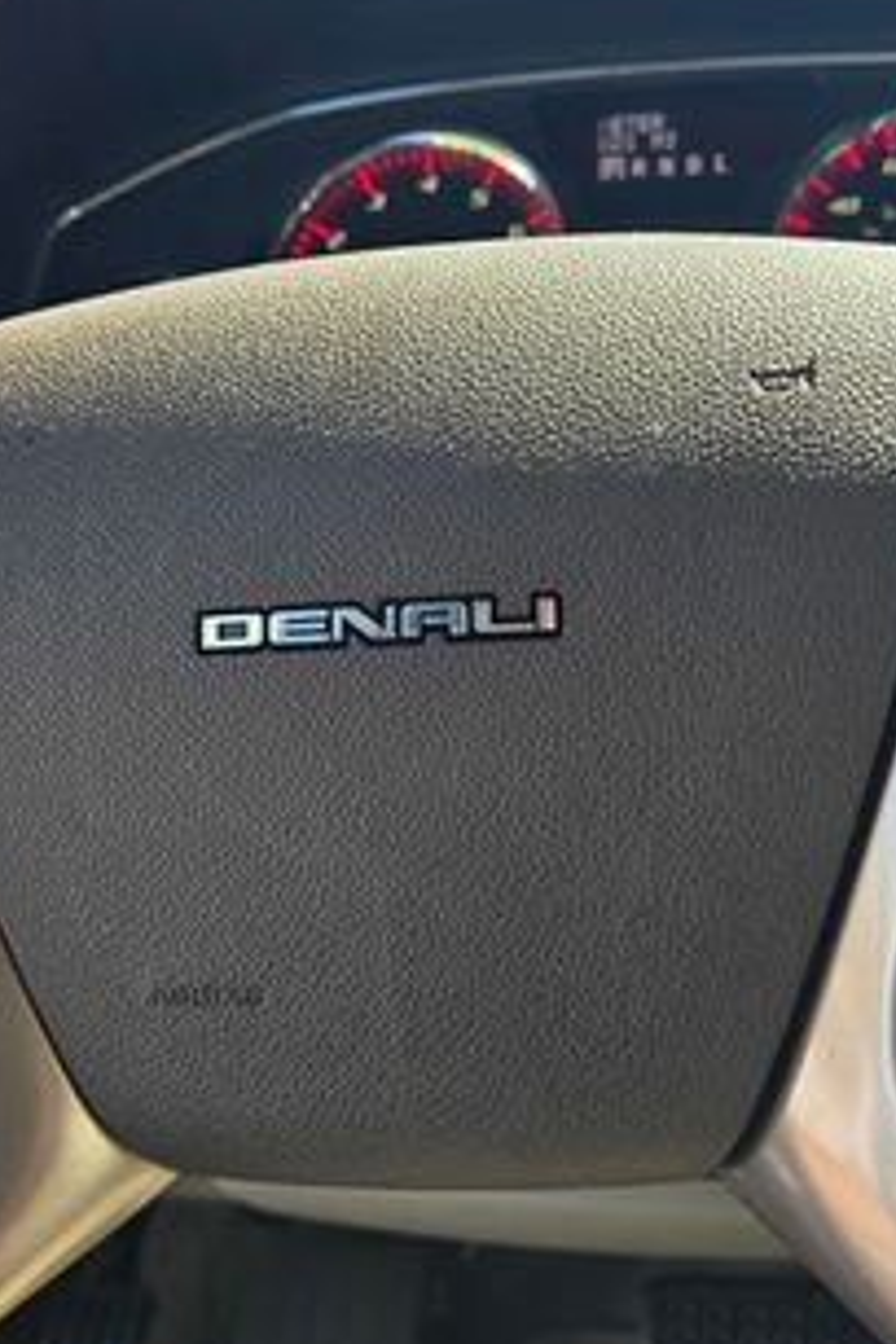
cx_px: 527
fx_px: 1867
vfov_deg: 39.6
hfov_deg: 26.9
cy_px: 637
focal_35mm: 50
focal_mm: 5.4
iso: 25
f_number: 1.8
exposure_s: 1/208
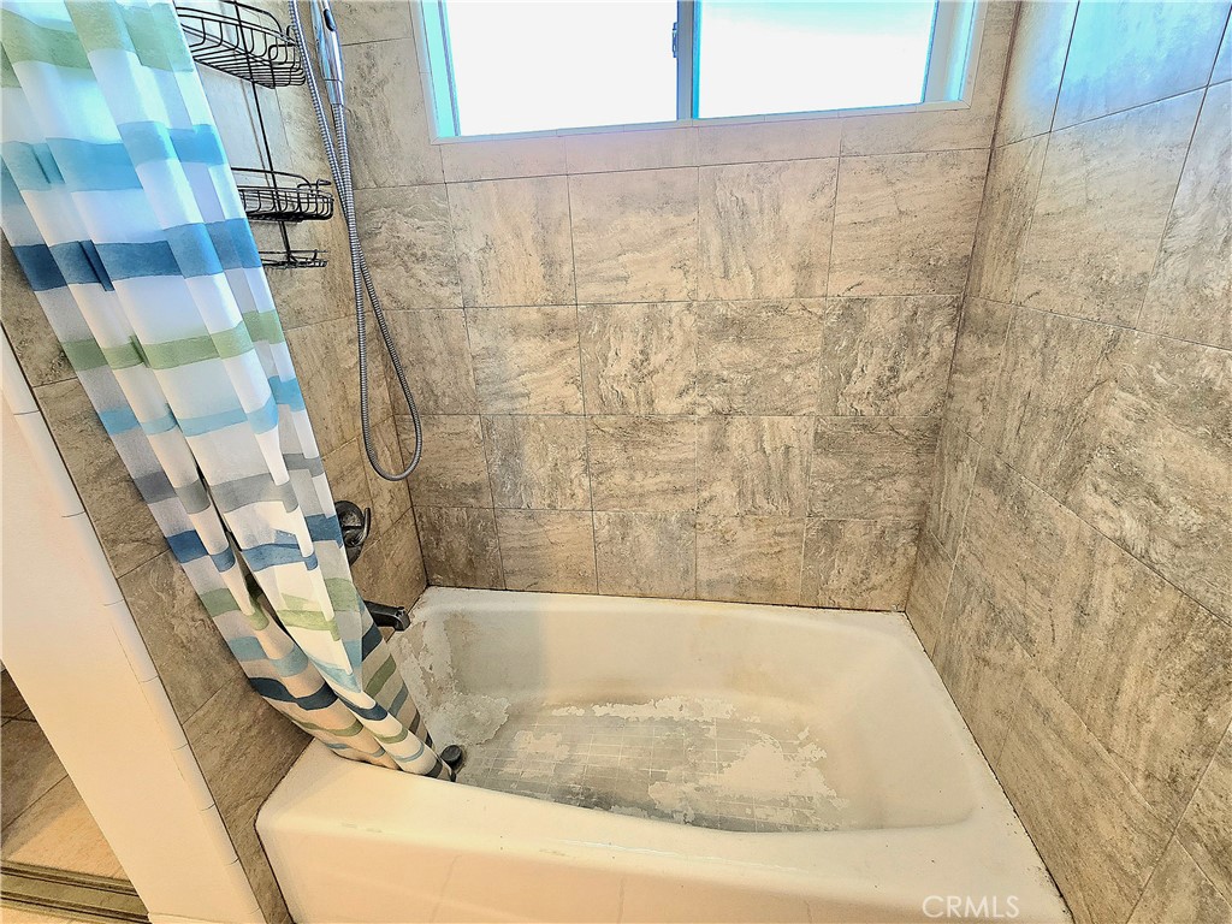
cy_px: 462
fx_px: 463
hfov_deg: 106.2
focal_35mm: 13
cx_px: 616
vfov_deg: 89.9
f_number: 2.2
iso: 125
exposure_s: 1/60.2
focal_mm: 2.2
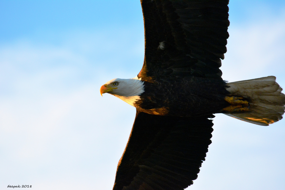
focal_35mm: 450
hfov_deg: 4.6
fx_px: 3562
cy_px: 95
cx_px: 142
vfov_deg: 3.1
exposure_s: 1/1600
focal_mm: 300
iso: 1600
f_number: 8
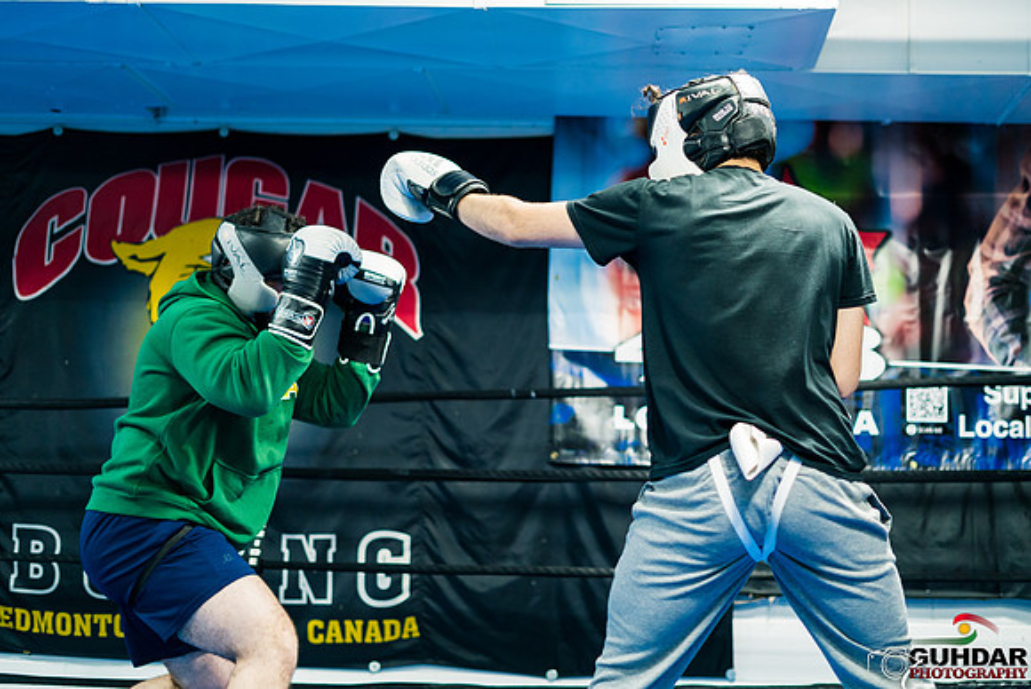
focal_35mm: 57
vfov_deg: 23.8
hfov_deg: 35.0
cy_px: 304
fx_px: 1633
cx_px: 578
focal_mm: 50
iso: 2000
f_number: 1.8
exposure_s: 1/400
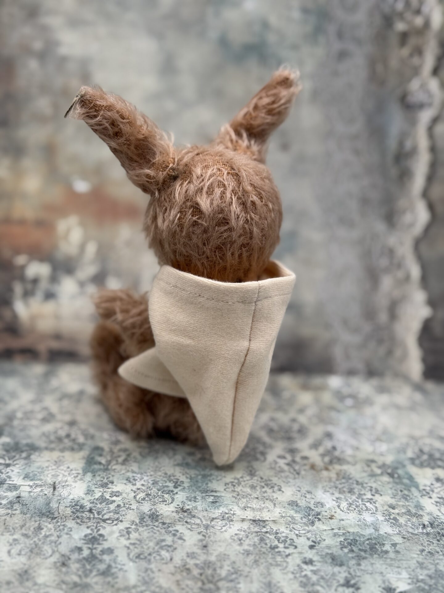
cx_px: 222
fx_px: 821
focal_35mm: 48
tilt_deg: -16.6
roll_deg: -4.0
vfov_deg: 39.7
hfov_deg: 30.3
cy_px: 296
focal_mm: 6.76
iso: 50
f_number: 1.78
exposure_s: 1/131
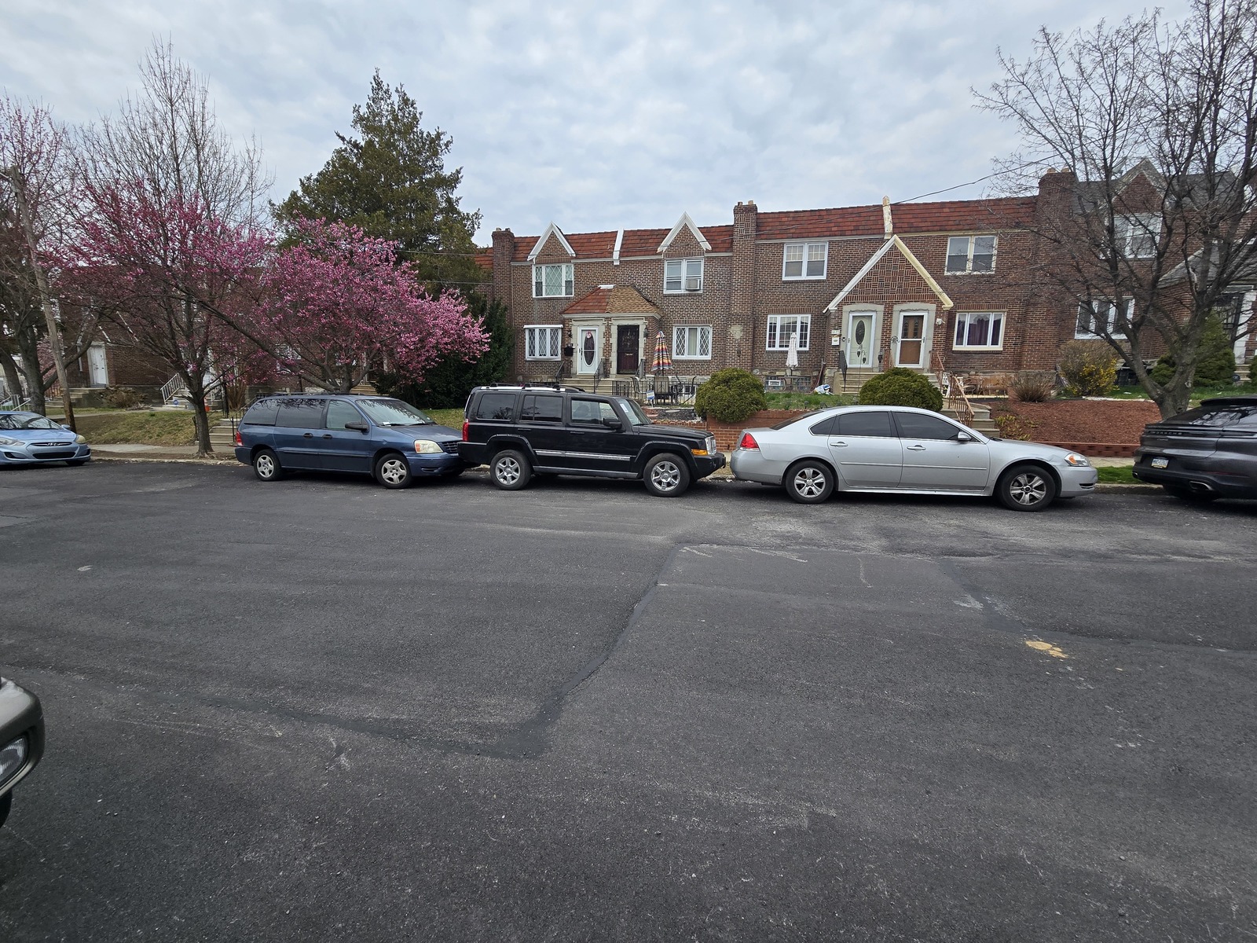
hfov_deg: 106.2
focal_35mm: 13
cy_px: 472
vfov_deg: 89.9
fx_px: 472
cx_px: 628
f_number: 2.2
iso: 50
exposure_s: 1/1704
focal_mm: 2.2
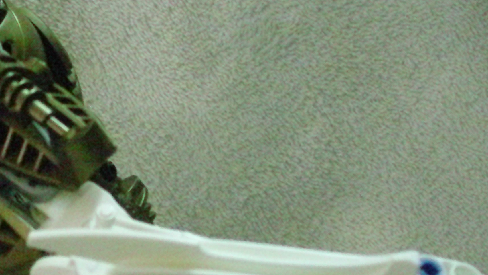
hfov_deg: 24.4
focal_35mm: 87
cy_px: 201
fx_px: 1126
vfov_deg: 13.9
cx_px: 173
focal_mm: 6.3
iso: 1600
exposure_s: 1/30
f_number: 3.1
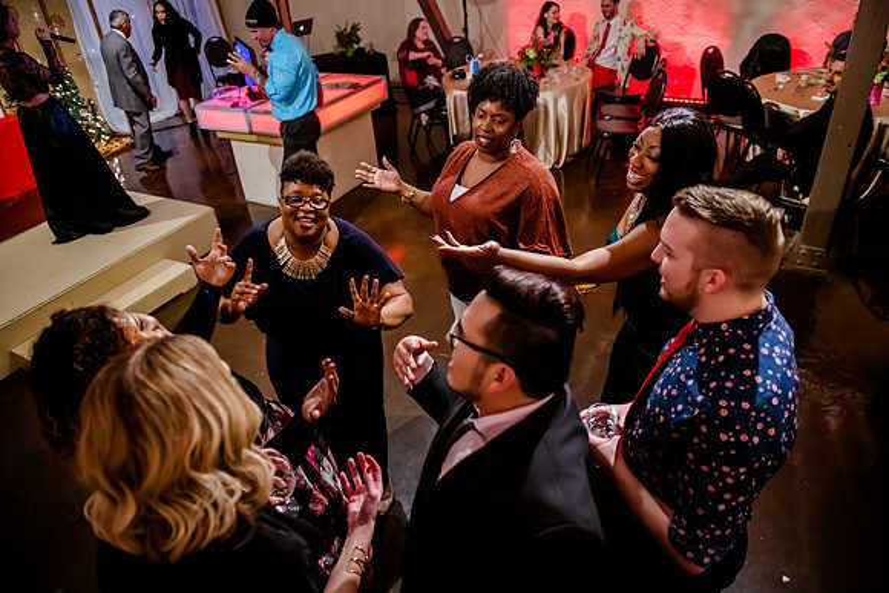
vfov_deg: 53.2
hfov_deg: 73.7
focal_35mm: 24
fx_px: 593
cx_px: 444
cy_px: 296
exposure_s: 1/100
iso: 5000
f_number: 2.8
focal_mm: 24
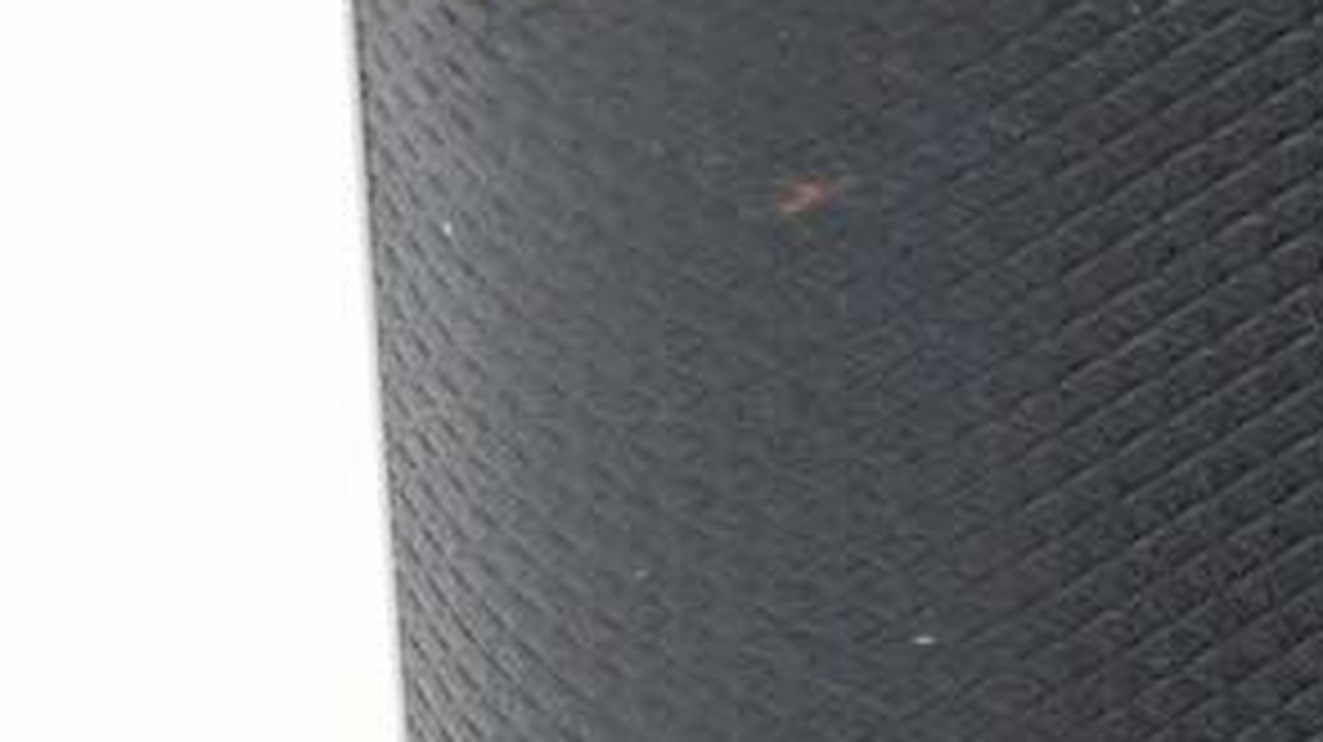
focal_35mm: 306
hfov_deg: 6.8
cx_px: 2610
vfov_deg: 4.0
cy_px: 499
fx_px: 10729
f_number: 8
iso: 800
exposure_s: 1/80
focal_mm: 43
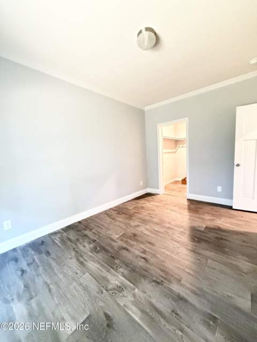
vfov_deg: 102.1
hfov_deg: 85.7
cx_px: 128
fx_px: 139
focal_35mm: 14
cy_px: 171
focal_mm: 2.22
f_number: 2.2
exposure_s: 1/60
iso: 1250
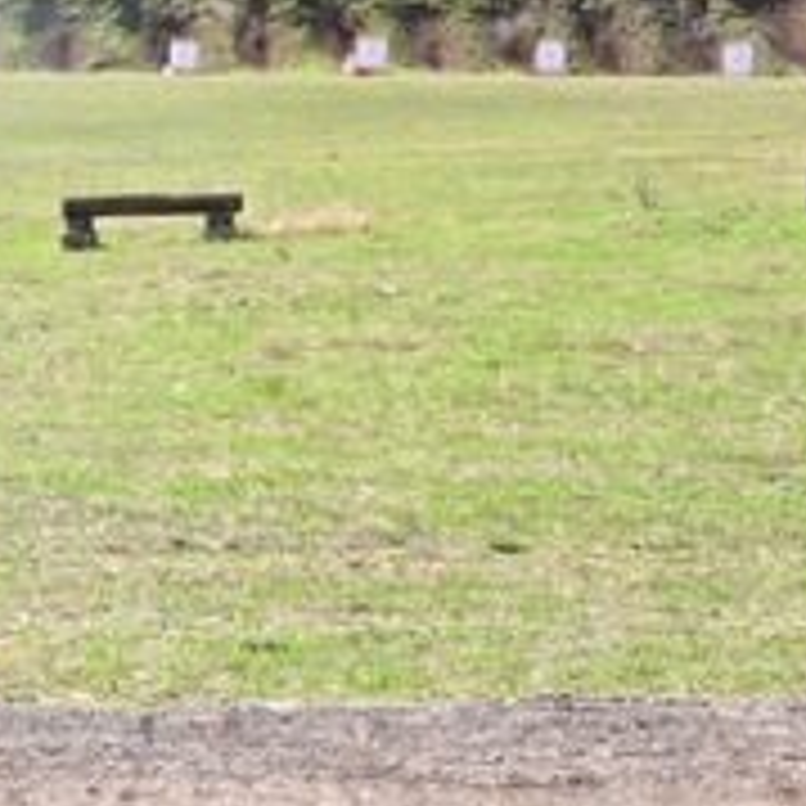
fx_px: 2866
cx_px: -171
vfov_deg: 16.0
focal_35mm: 109
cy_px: 252
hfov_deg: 15.4
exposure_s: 1/250
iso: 100
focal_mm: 30.5
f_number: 7.1
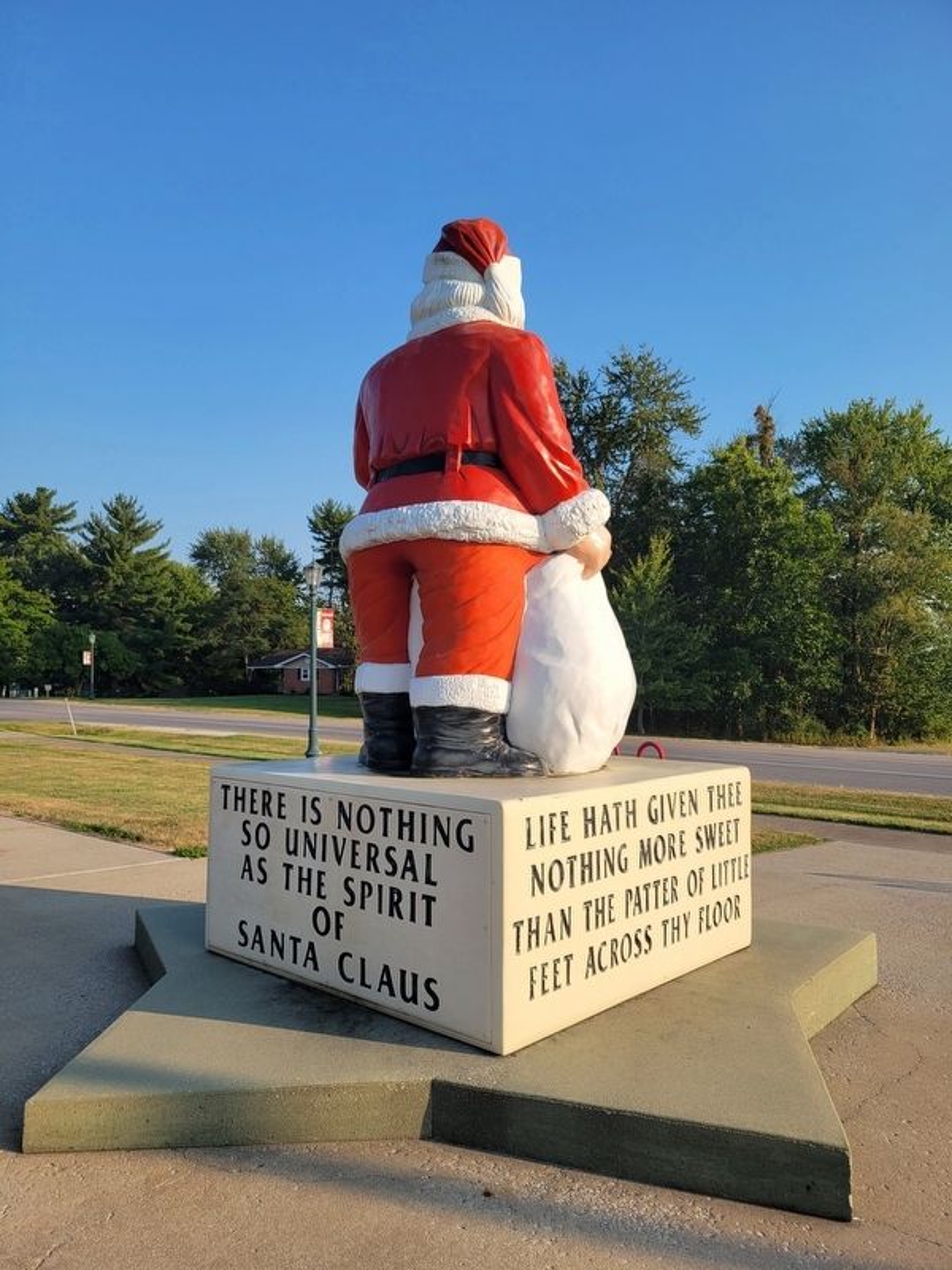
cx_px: 476
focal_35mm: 26
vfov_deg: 67.3
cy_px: 635
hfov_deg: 53.1
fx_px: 953
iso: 40
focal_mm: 5.4
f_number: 1.8
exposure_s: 1/1619
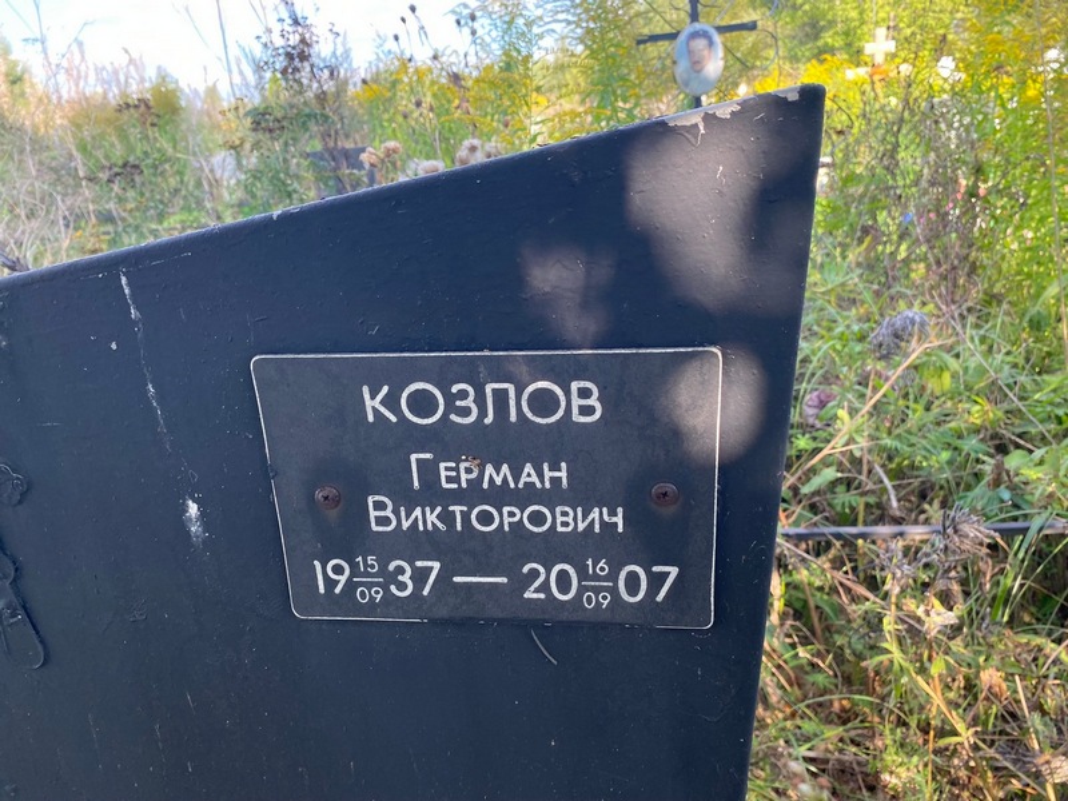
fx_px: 802
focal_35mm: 26
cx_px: 534
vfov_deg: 53.1
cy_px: 400
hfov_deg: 67.3
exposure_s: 1/162
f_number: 1.8
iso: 32
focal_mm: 4.25
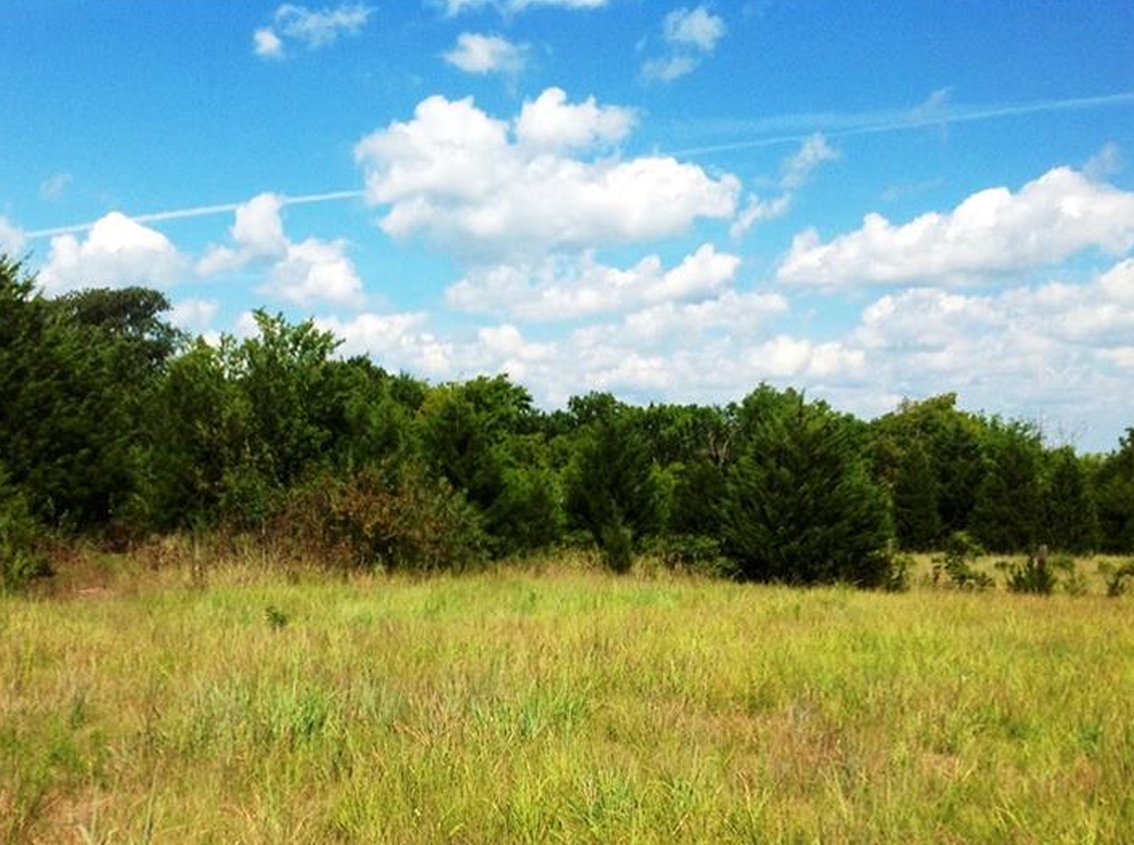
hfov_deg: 37.5
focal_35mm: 51
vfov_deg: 28.1
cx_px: 476
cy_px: 610
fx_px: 1667
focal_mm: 4.28
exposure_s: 1/2519
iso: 80
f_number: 2.4
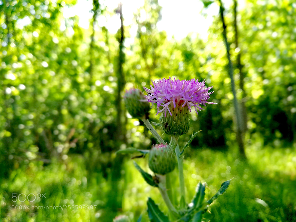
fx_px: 231
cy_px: 111
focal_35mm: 27
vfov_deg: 51.4
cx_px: 148
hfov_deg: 65.3
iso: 50
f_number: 4
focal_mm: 3.81
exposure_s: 1/261
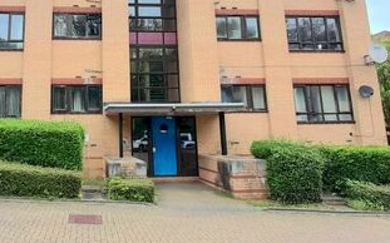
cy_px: 47
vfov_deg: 38.9
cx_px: 110
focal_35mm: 31
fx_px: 329
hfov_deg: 58.9
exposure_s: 1/200
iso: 40
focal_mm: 1.42
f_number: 2.2
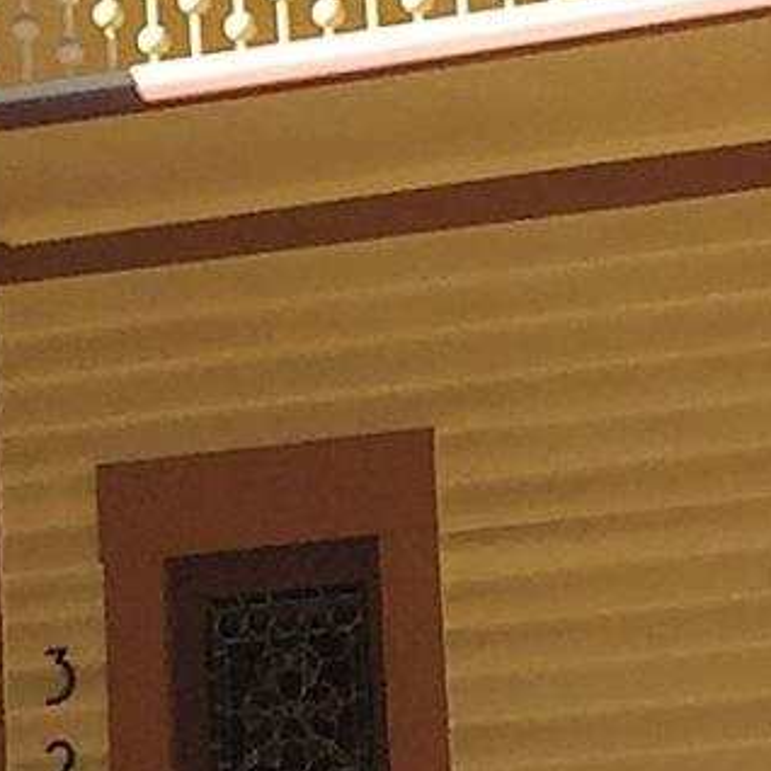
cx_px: 112
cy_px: -2
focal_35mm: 242
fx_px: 6098
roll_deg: +1.3
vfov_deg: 7.2
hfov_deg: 7.2
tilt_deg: +13.3
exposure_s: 1/719
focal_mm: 4.15
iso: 32
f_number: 2.2
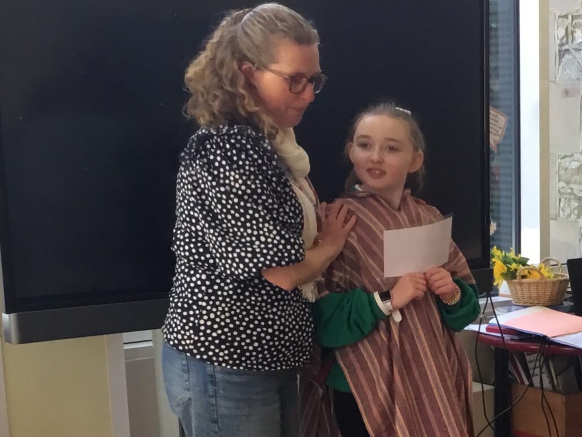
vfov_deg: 18.8
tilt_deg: -11.5
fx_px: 1294
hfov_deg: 24.4
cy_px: 404
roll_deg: +0.1
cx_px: 561
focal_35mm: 77
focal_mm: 3.3
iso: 50
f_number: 2.4
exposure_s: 1/33
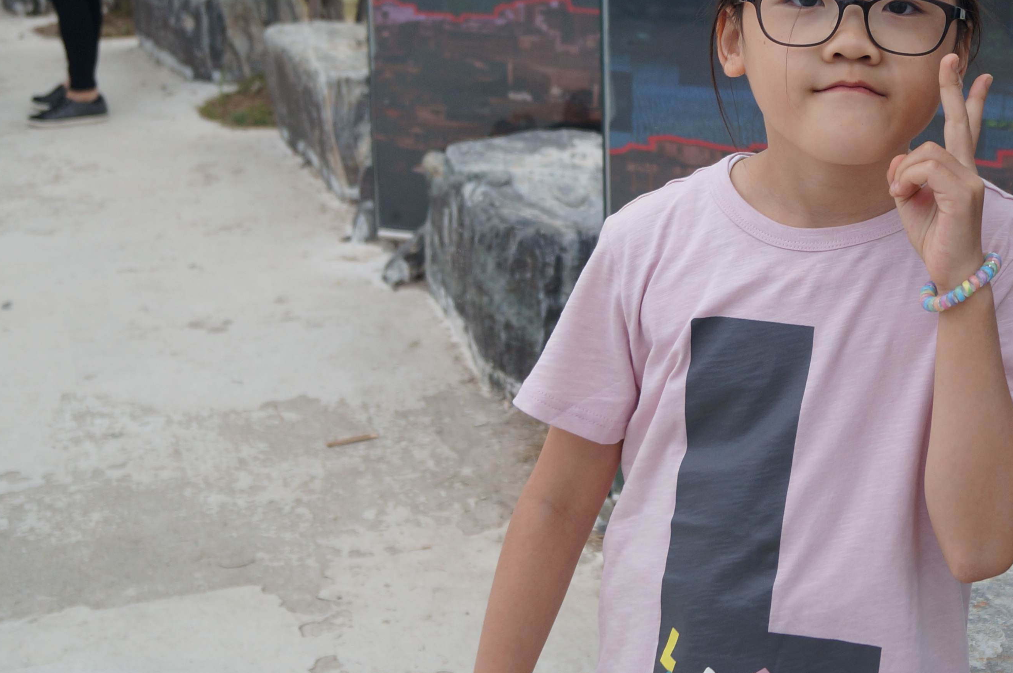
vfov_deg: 18.5
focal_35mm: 73
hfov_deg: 26.9
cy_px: 188
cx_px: 876
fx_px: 2052
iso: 125
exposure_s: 1/60
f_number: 4
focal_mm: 26
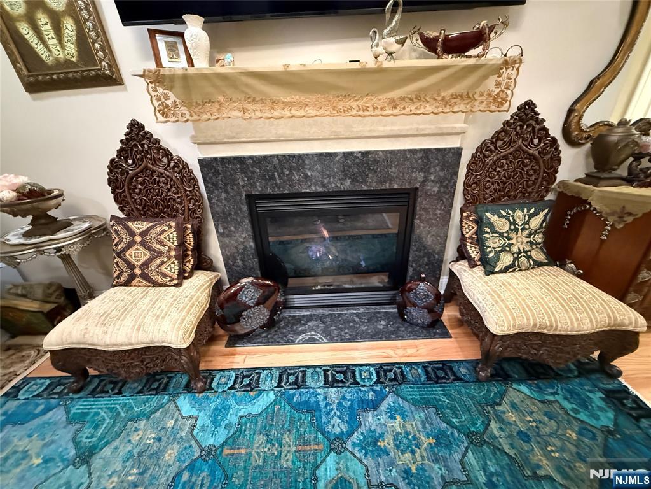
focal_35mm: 14
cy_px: 244
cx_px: 326
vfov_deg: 85.7
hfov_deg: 102.1
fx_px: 263
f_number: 2.2
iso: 1600
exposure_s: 1/40
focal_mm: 2.22
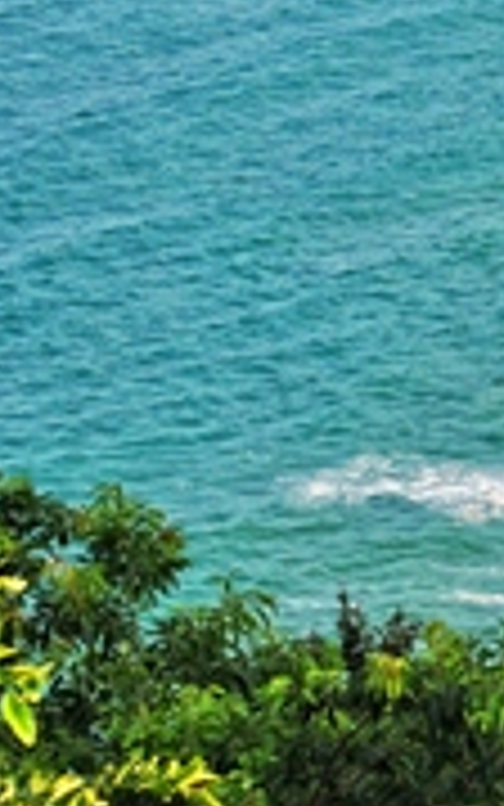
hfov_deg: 4.2
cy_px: -108
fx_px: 6606
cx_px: 1372
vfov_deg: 6.9
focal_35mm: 301
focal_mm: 55
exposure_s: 1/400
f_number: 7.1
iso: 200
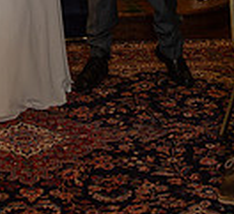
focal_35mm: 119
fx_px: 873
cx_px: 95
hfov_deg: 15.3
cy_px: -143
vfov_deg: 13.0
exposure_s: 1/100
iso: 160
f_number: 2.8
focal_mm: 24
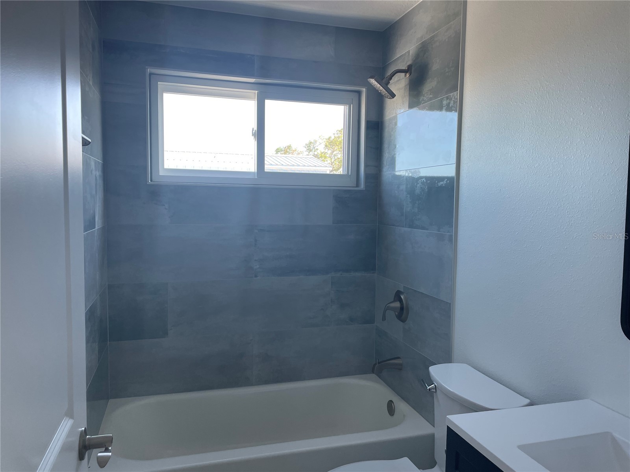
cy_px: 236
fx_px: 473
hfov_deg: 67.3
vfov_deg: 53.1
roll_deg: -0.6
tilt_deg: -3.5
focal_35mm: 26
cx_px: 315
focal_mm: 4.2
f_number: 1.6
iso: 80
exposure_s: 1/121
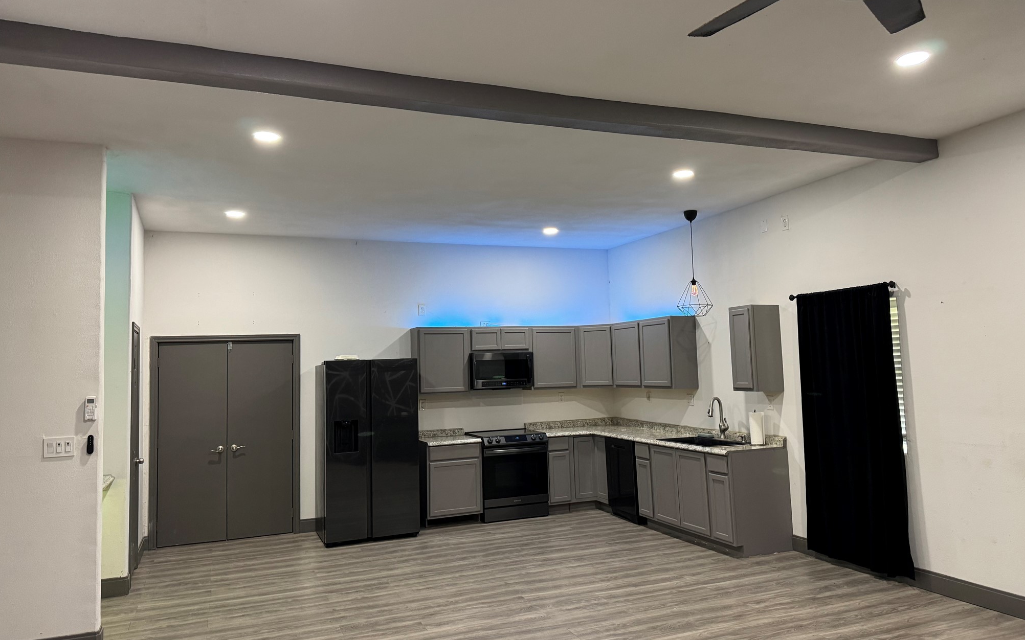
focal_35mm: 26
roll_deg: +1.6
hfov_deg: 70.4
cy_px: 300
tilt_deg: +5.7
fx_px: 726
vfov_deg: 47.6
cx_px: 523
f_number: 1.78
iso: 320
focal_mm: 6.76
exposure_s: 1/60
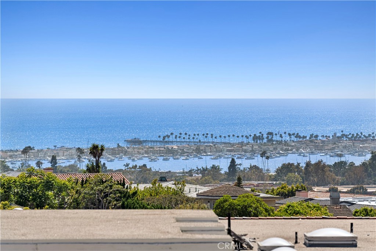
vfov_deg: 6.7
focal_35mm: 205
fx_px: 2141
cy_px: 126
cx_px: 188
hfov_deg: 10.0
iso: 100
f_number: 8
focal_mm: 205
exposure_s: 1/640
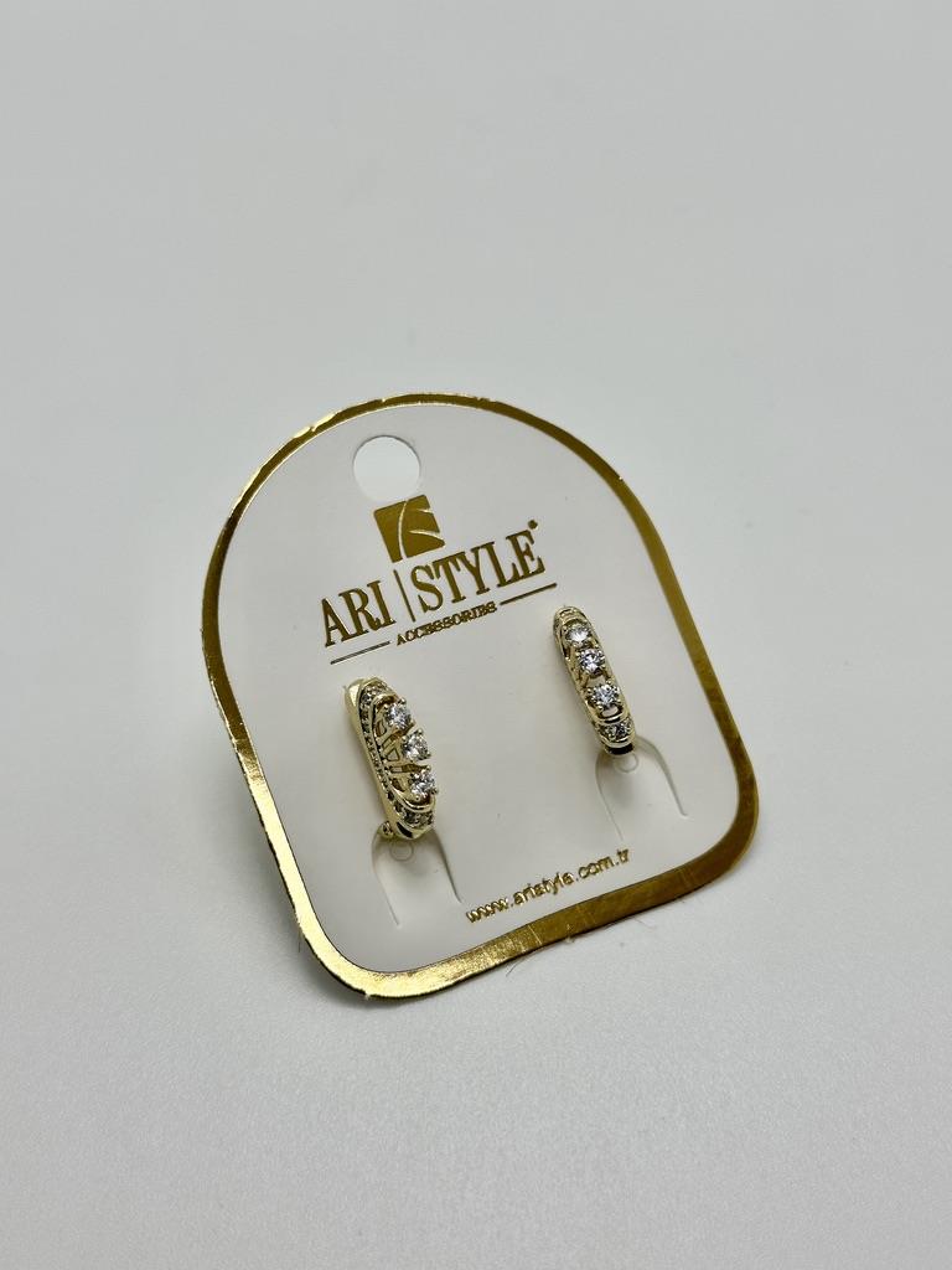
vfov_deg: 39.7
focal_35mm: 48
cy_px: 635
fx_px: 1760
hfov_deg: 30.3
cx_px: 476
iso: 64
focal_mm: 6.86
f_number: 1.78
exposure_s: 1/287
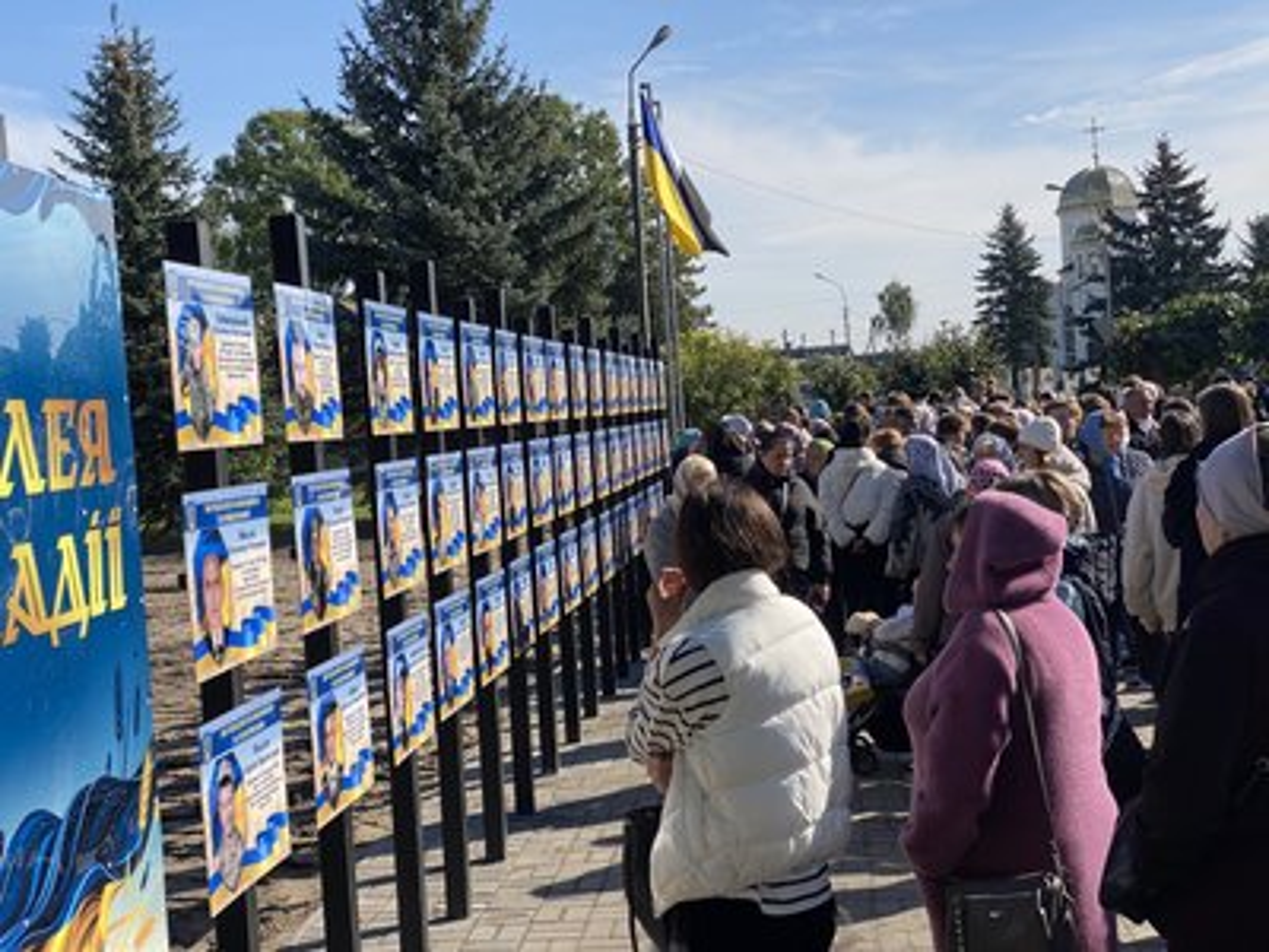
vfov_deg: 28.0
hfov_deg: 36.8
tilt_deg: -1.0
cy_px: 476
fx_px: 1906
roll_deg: +3.3
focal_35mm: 52
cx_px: 634
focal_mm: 6
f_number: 2
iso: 20
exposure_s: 1/1546
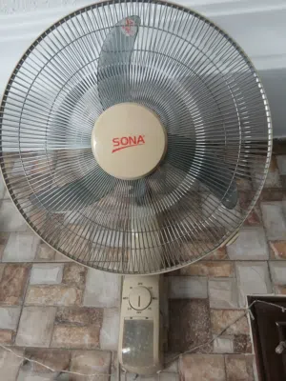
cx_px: 143
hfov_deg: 53.1
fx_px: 286
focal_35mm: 26
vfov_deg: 67.3
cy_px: 190
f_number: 1.8
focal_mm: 3.98
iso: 250
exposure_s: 1/50
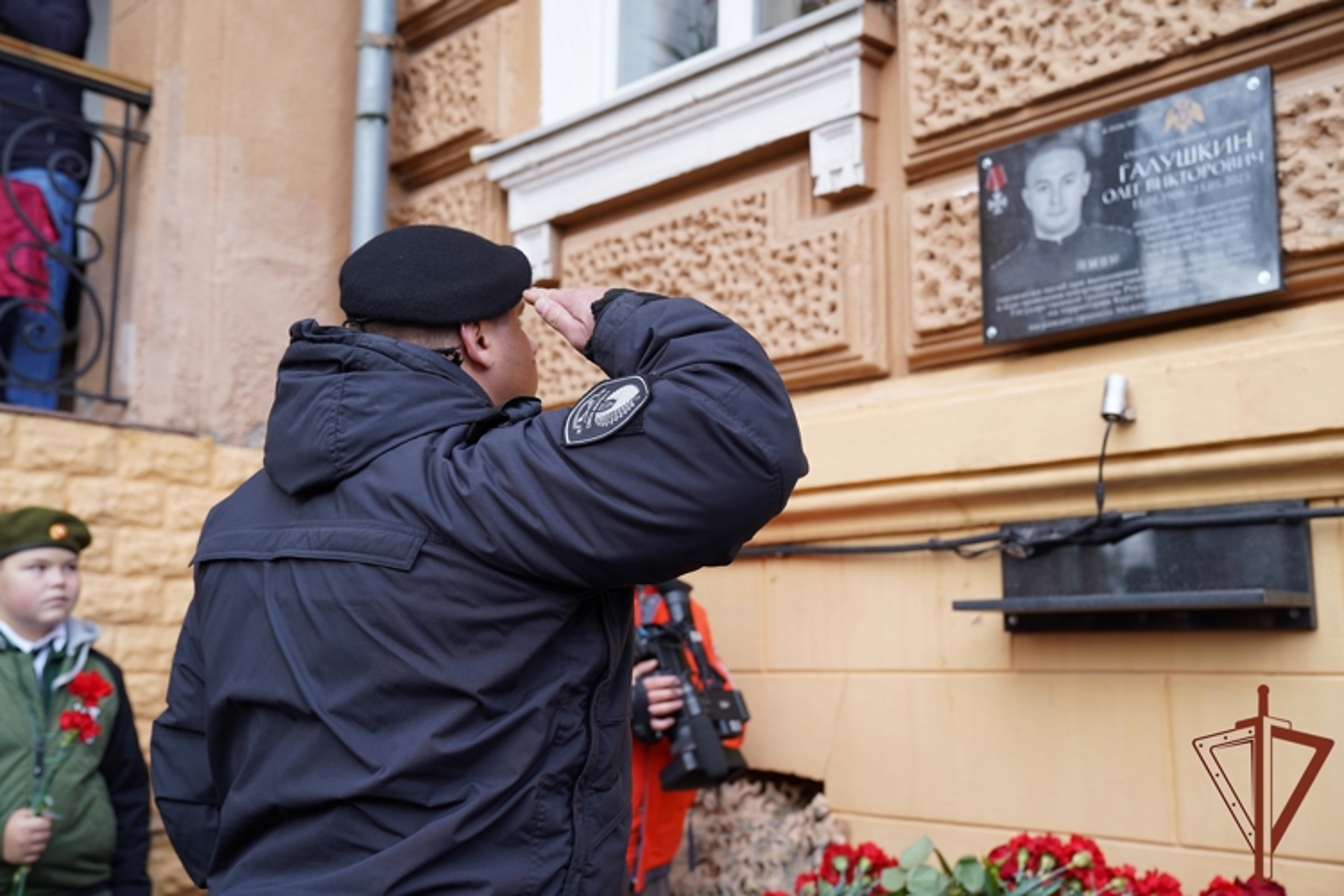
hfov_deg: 48.5
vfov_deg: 33.4
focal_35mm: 40
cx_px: 672
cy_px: 448
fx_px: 1493
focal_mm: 40
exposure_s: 1/60
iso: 100
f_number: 3.5
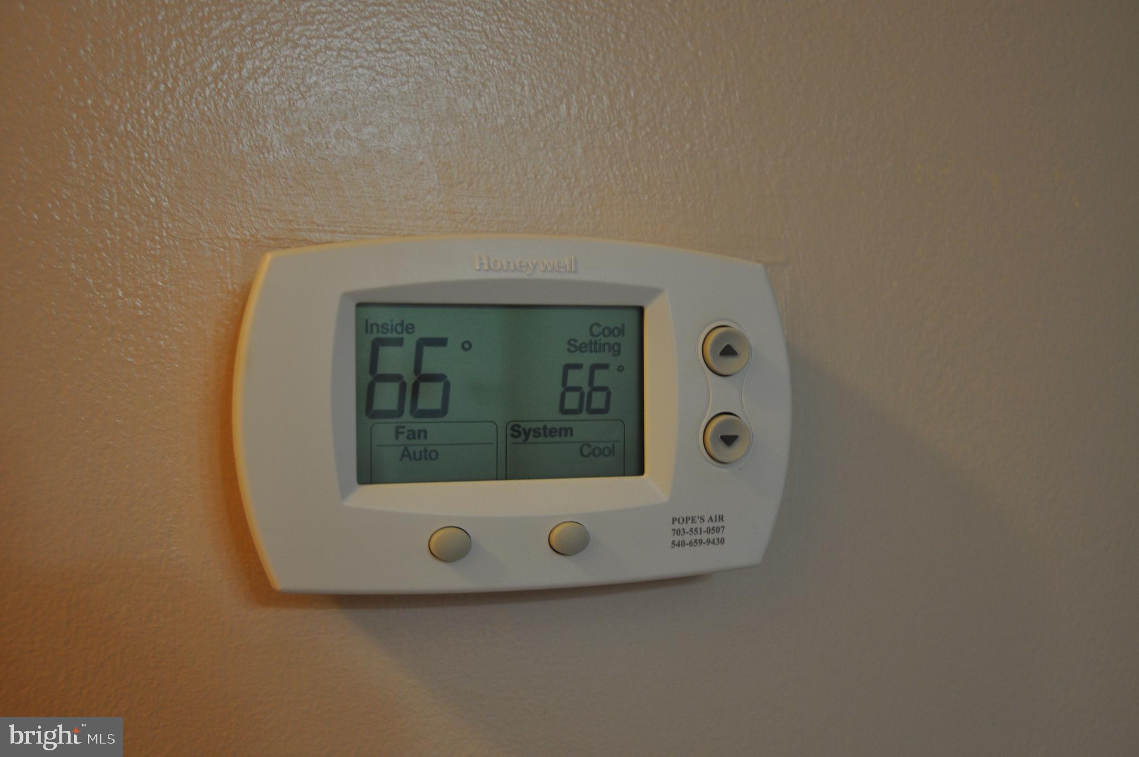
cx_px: 570
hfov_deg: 45.0
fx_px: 1375
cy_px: 378
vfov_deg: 30.8
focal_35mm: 44
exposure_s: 1/60
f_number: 4
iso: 400
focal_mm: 29
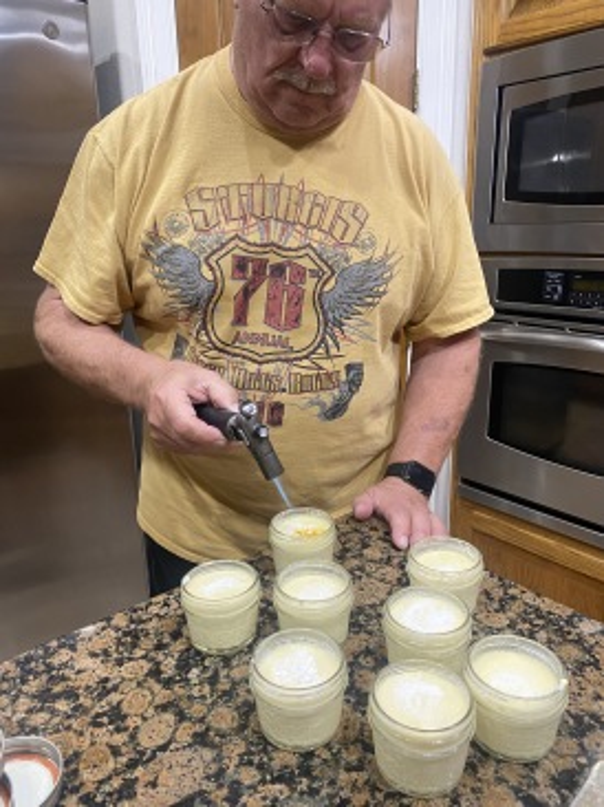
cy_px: 404
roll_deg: +2.1
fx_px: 606
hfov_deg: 53.0
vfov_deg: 67.3
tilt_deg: -16.3
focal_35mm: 26
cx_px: 302
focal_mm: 4.25
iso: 320
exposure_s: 1/60
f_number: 1.8
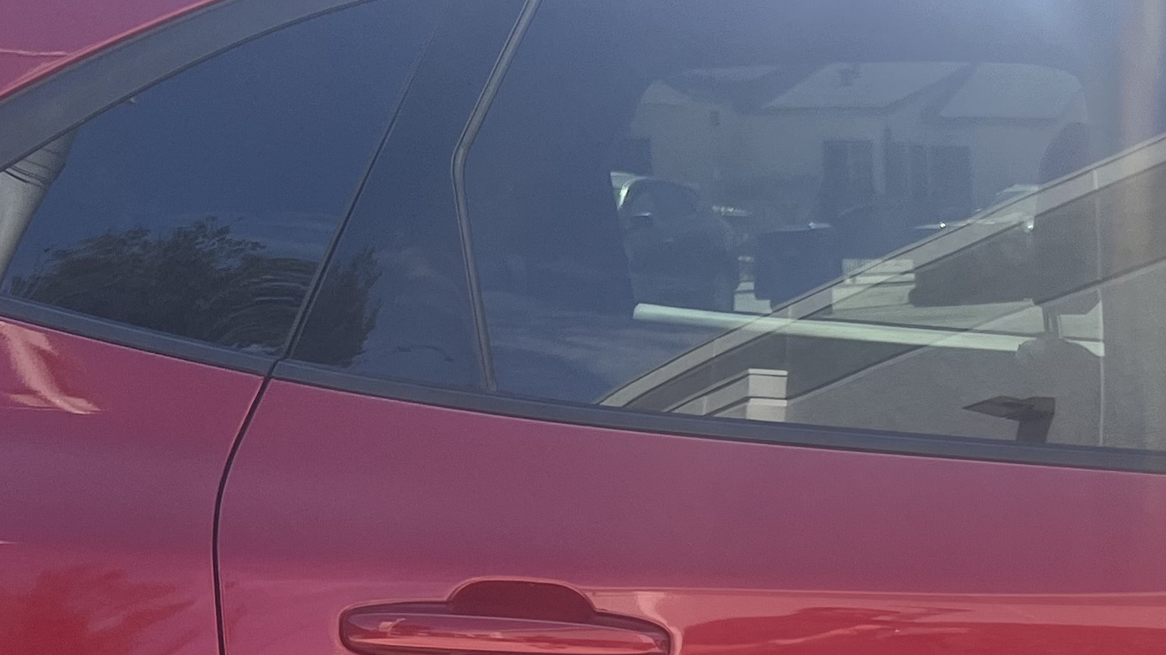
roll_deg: -0.2
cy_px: 1129
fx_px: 2535
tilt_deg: -18.0
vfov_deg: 13.4
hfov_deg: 23.9
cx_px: 1343
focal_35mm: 82
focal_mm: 5.7
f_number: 1.5
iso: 50
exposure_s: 1/957
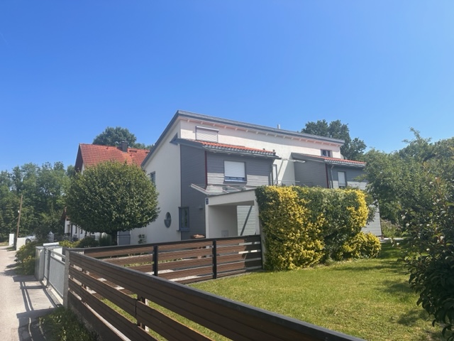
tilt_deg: +8.5
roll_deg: +2.7
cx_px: 227
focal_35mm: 24
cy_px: 170
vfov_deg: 56.8
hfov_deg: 71.6
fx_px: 315
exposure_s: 1/4348
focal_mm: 6.86
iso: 80
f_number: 1.78
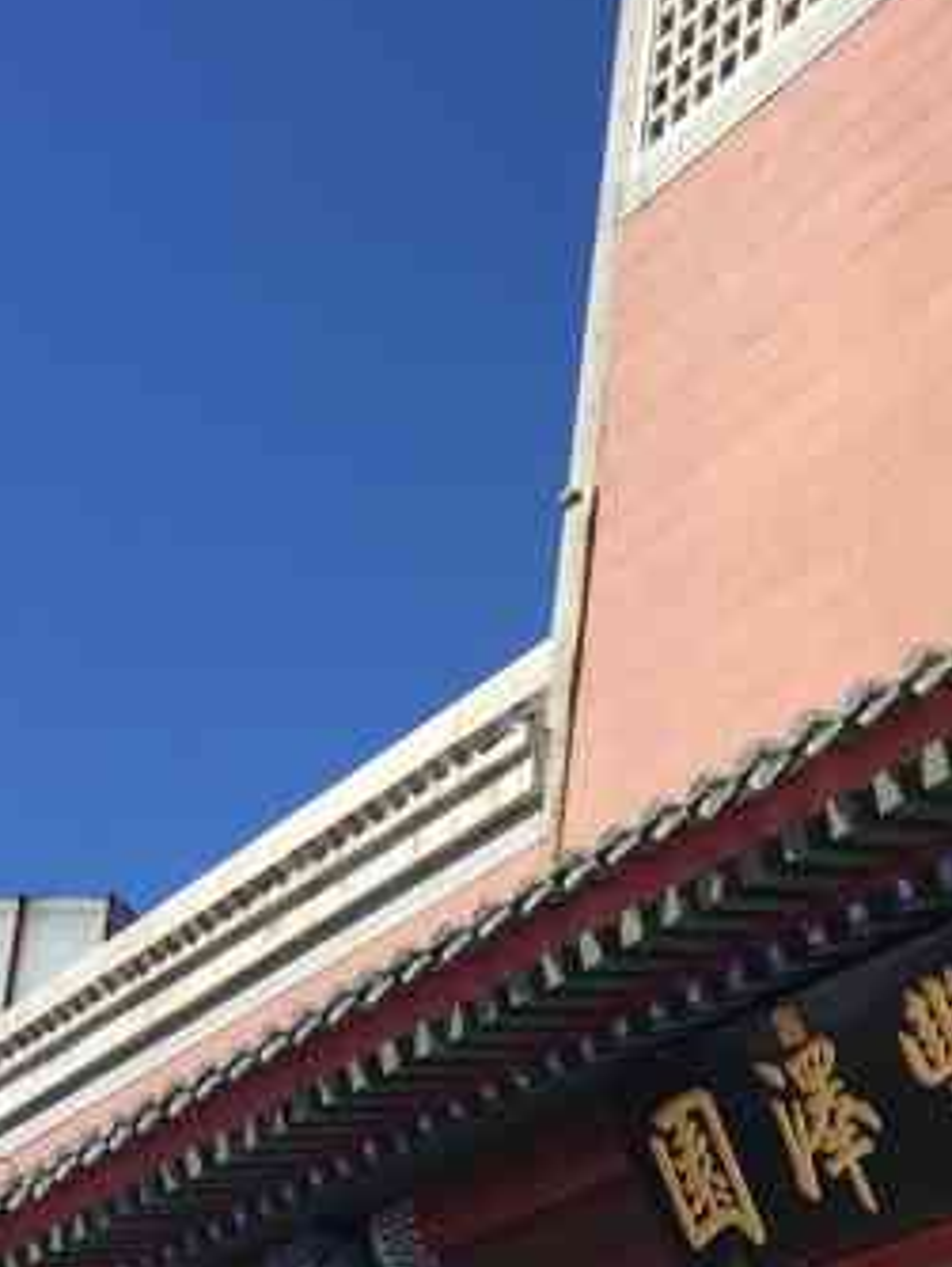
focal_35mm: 81
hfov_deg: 17.3
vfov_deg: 22.9
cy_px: 1345
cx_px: 1195
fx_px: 2966
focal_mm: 4.15
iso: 25
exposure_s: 1/1241
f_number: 2.2
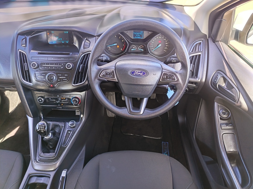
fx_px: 175
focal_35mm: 24
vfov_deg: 56.8
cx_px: 126
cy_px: 94
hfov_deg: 71.6
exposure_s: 1/50
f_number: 1.75
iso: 630
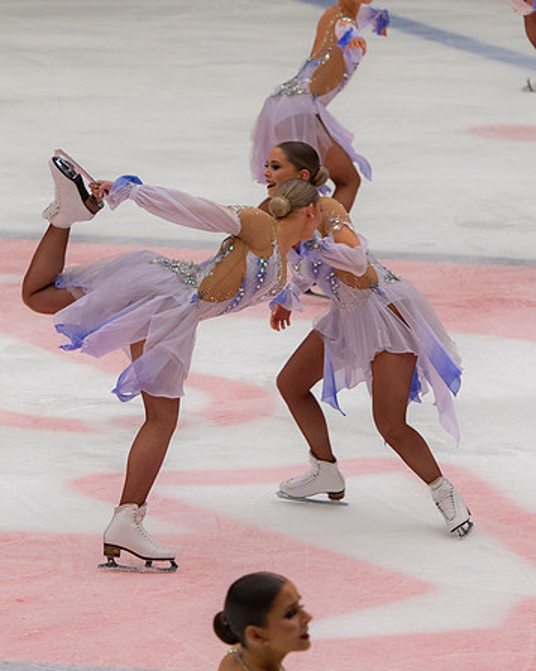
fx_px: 6213
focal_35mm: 313
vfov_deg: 6.2
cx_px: 265
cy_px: 286
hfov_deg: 4.9
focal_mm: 112
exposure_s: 1/400
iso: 450
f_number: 3.5
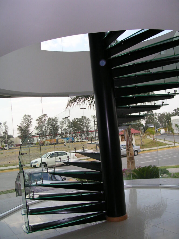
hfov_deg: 37.7
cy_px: 120
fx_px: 262
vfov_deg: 49.0
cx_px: 90
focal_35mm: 38
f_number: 2.8
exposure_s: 1/335
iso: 71
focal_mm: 5.8
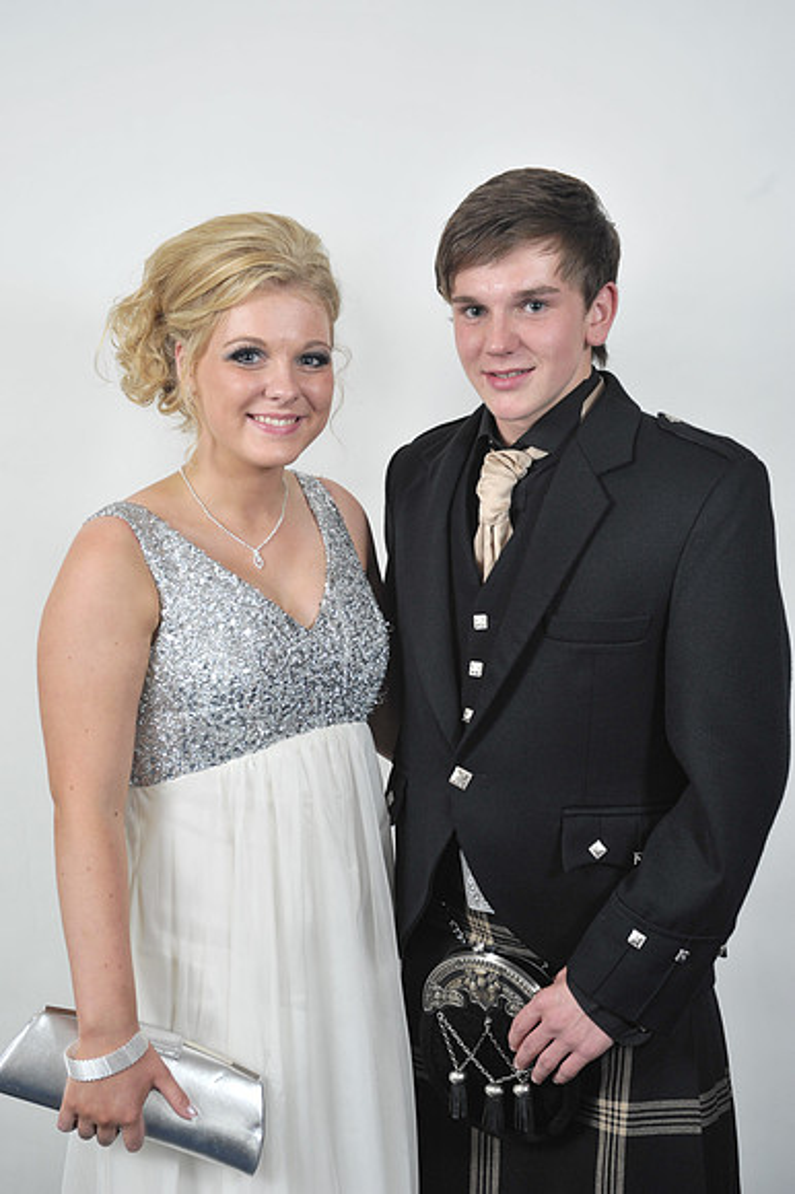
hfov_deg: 20.9
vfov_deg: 31.0
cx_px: 398
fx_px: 2156
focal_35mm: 65
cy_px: 597
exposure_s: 1/160
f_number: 7.1
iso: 1000
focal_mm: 65
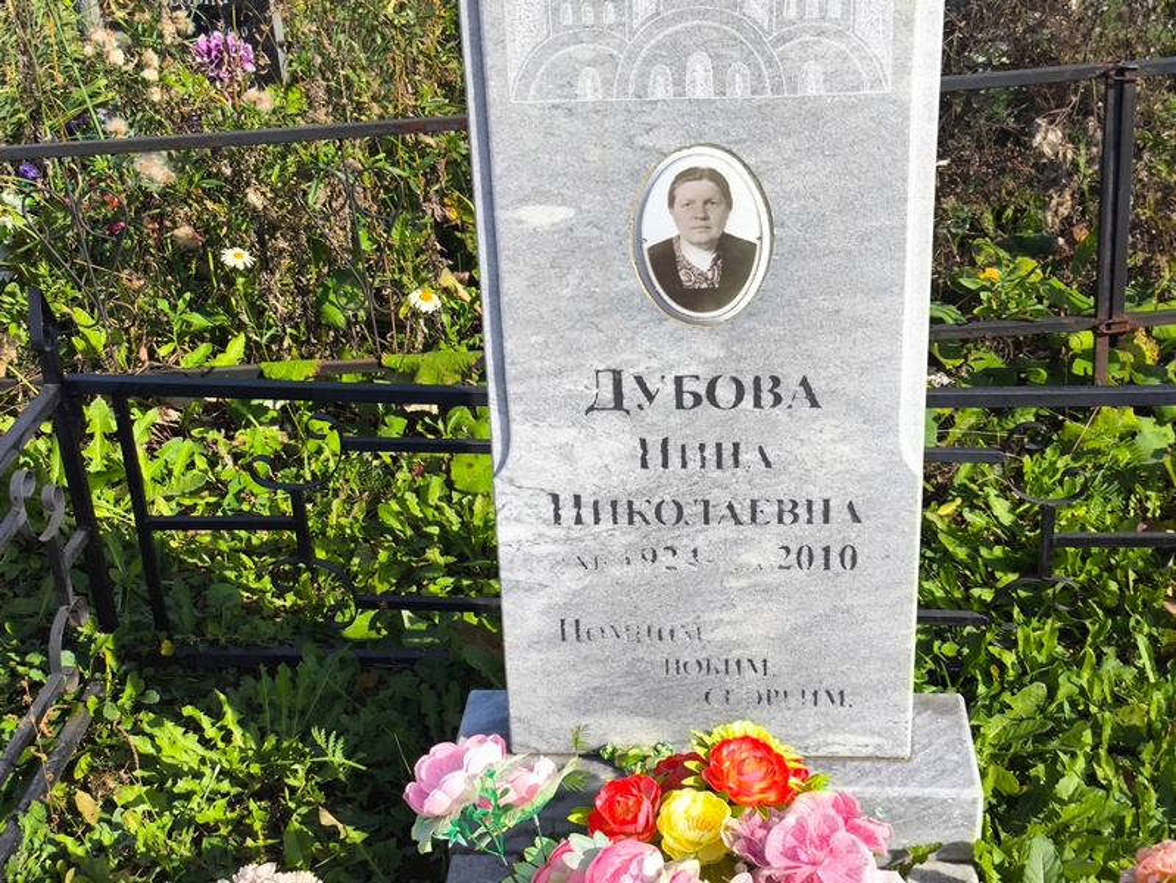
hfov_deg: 38.2
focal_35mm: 50
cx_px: 588
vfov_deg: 29.1
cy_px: 442
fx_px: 1699
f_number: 1.7
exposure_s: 1/1297
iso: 50
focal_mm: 4.71
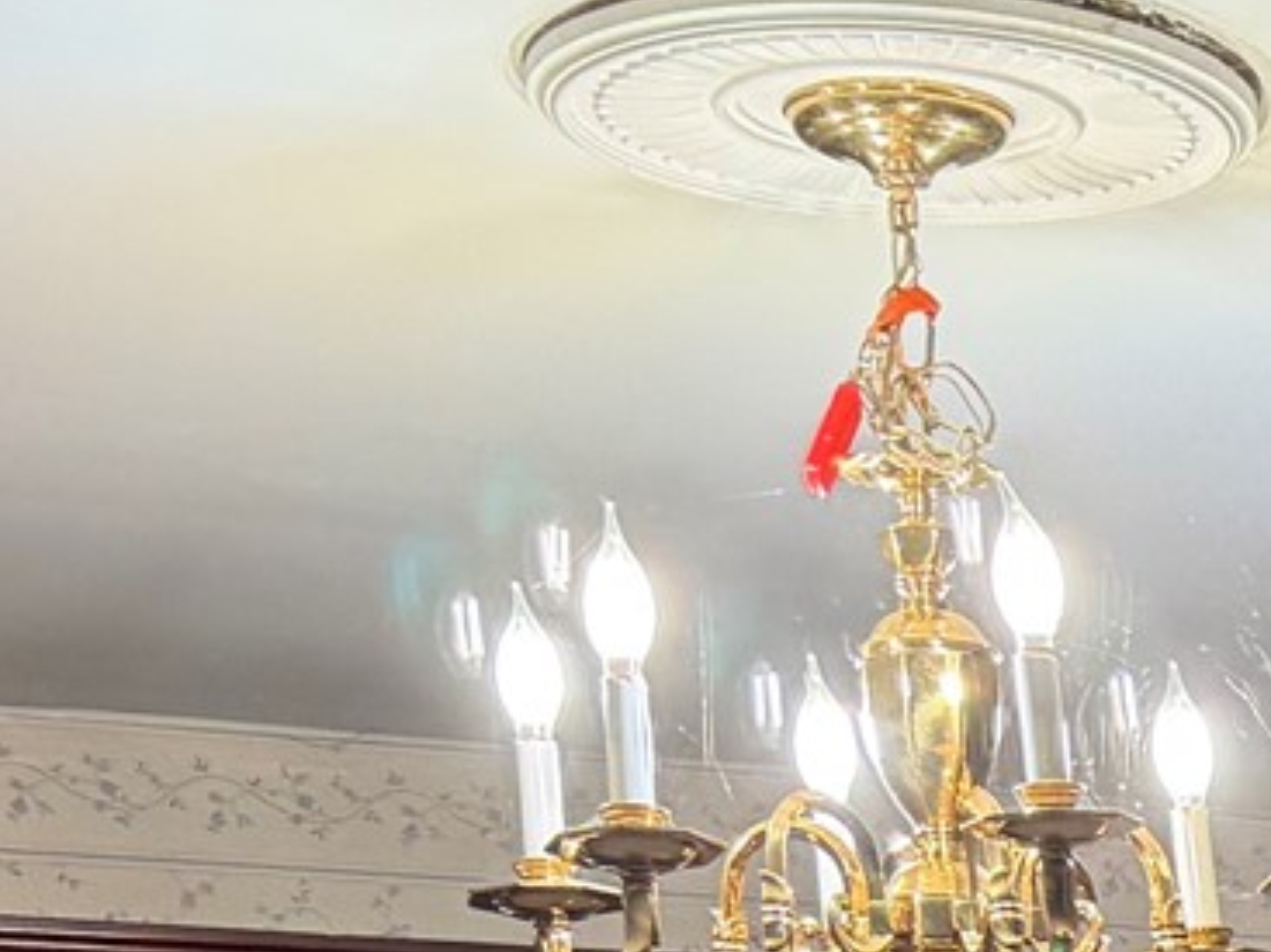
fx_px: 4918
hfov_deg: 13.4
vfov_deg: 9.9
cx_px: 2203
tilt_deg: -2.4
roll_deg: +1.8
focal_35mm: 134
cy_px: 2139
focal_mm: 6.76
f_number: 1.78
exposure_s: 1/60
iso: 320
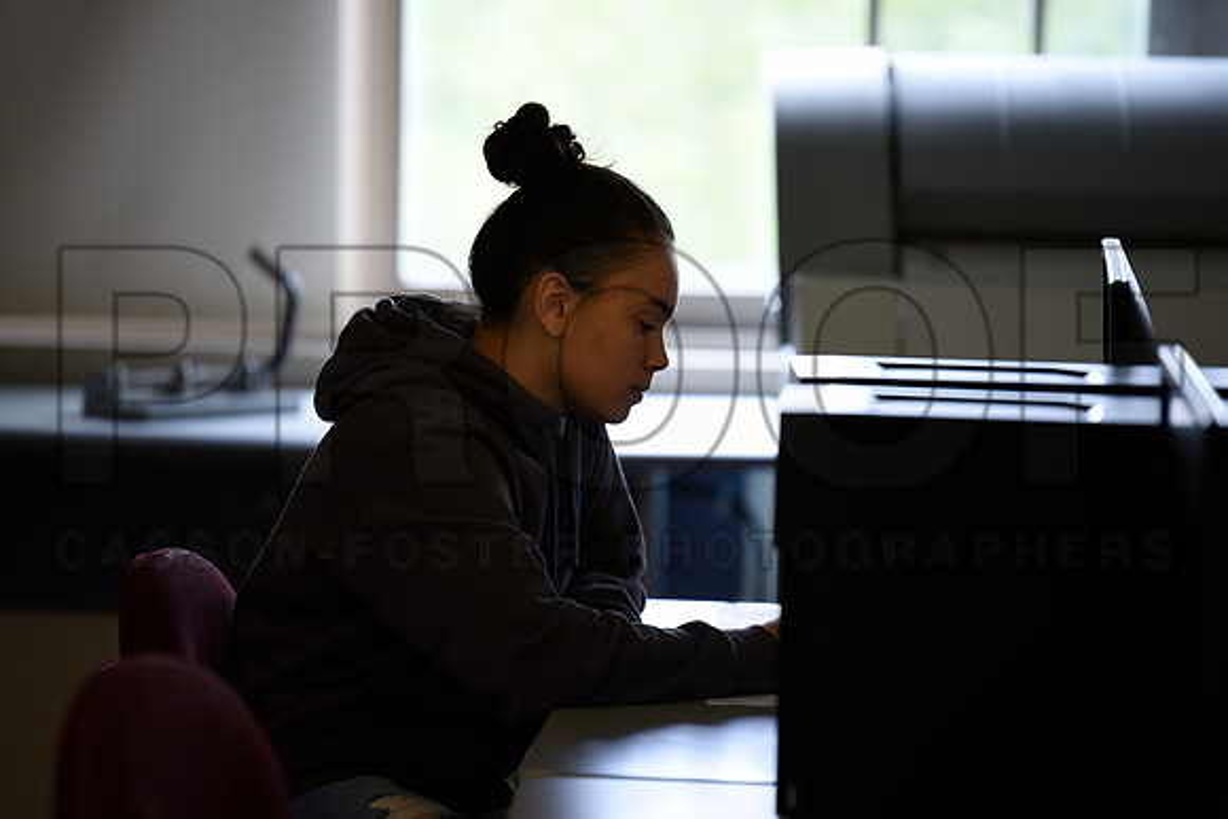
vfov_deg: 6.9
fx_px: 6823
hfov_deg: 10.3
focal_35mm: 200
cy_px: 410
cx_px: 614
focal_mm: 200
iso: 900
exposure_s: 1/320
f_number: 3.2
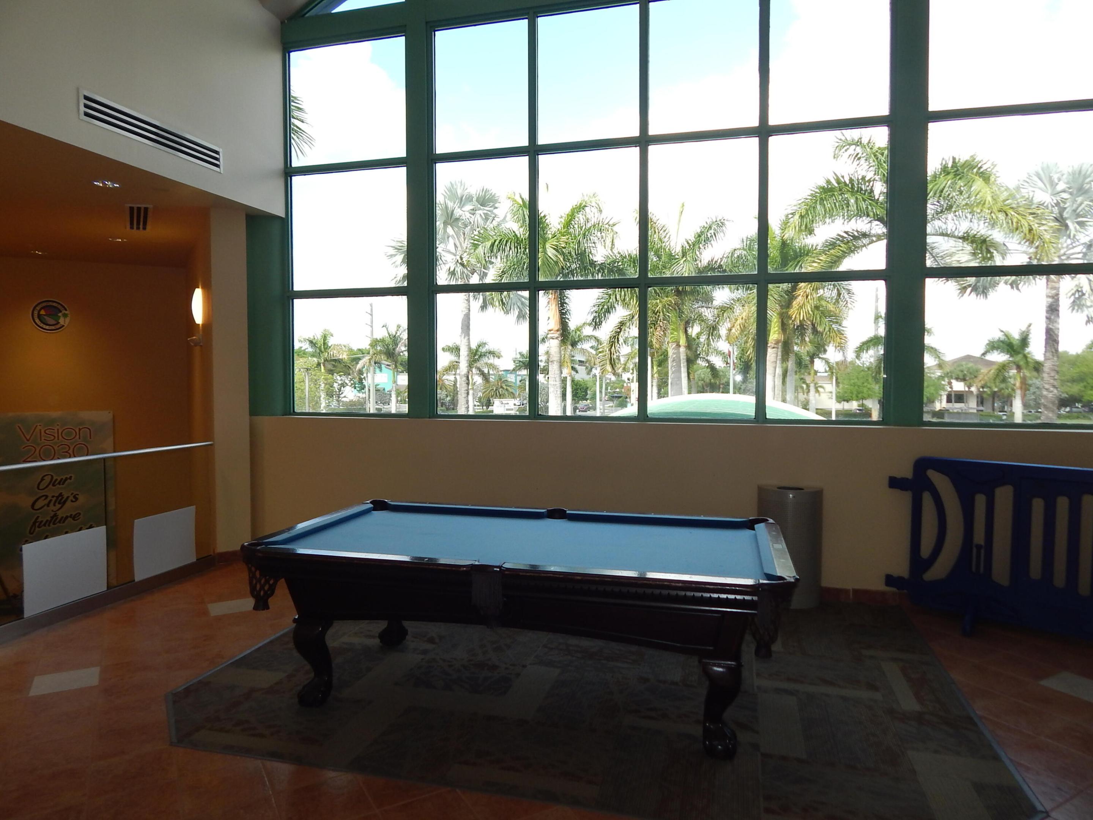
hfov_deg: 73.9
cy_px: 410
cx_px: 546
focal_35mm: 23
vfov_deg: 58.9
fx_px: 726
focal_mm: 4
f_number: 3
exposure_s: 1/200
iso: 125
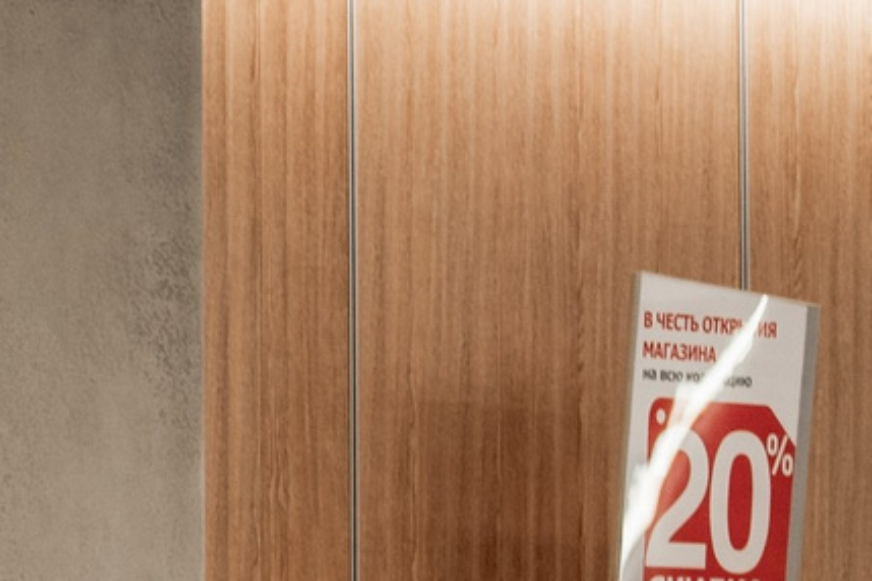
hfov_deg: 10.0
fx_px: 4190
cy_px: 919
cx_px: -1403
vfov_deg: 7.8
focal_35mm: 173
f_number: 2.8
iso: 800
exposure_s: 1/400
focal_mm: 29
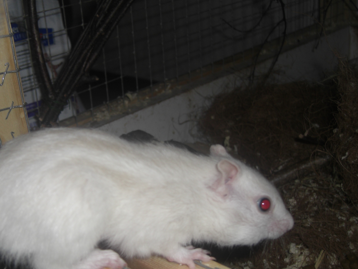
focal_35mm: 52
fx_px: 538
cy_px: 145
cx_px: 119
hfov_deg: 36.4
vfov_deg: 28.0
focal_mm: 7.9
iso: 80
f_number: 2.8
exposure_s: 1/60
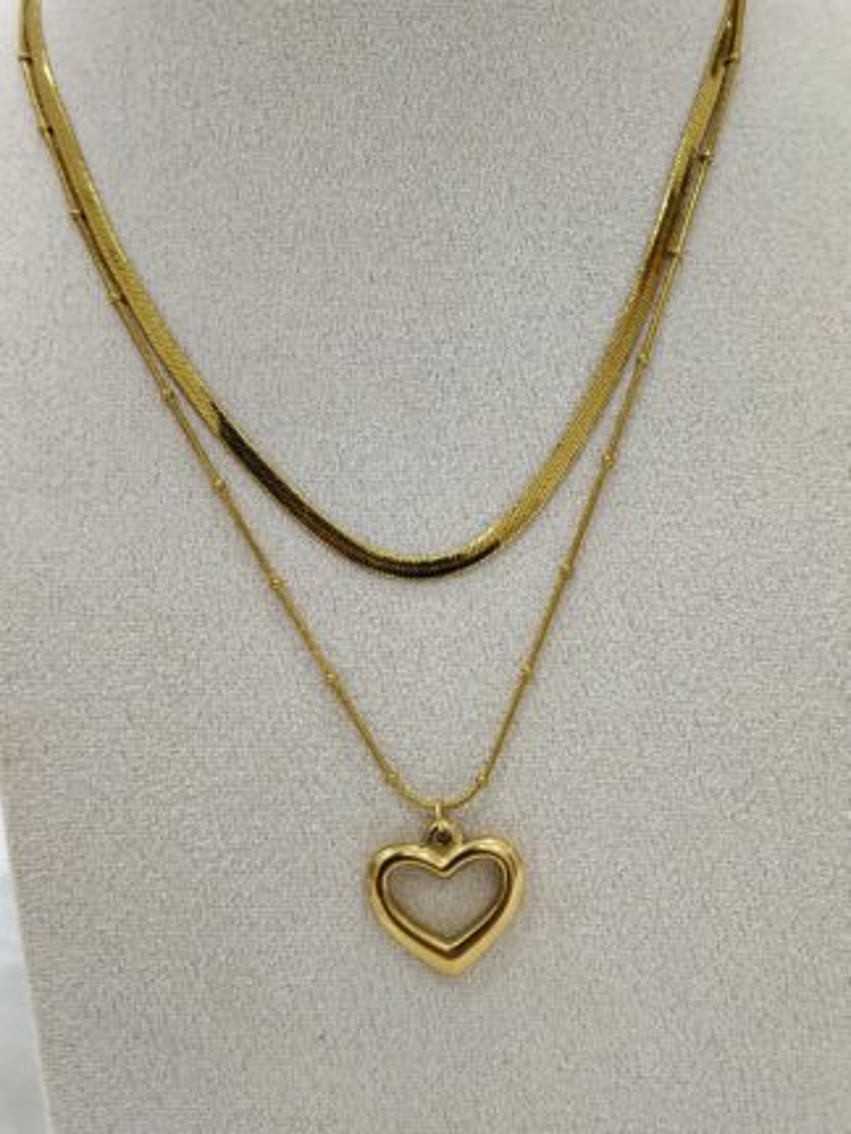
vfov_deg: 38.2
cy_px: 567
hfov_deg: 29.1
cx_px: 426
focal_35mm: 50
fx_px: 1639
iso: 383
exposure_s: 1/24
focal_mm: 4.15
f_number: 1.8
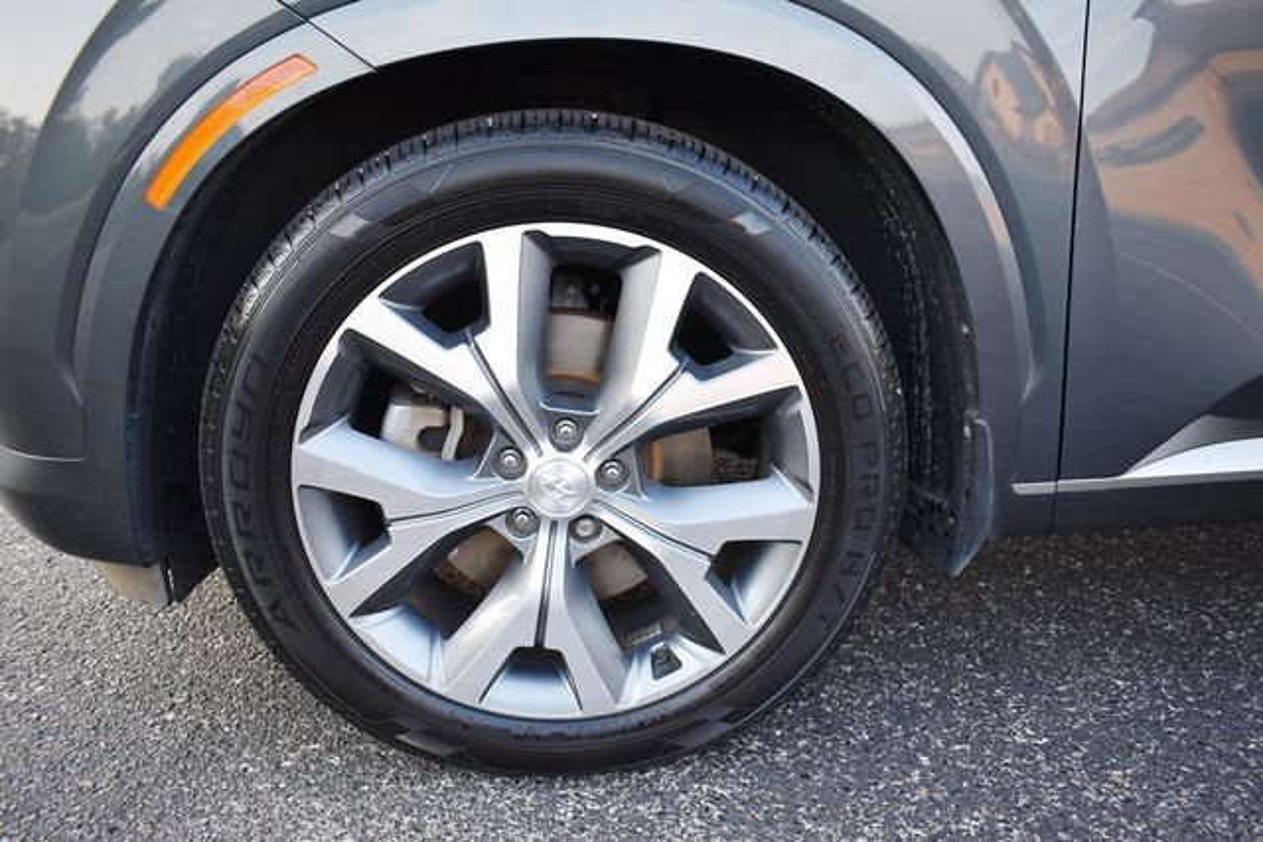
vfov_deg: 48.0
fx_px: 947
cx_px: 632
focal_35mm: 27
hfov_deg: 67.4
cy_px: 421
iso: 640
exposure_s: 1/250
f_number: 3.5
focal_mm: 18
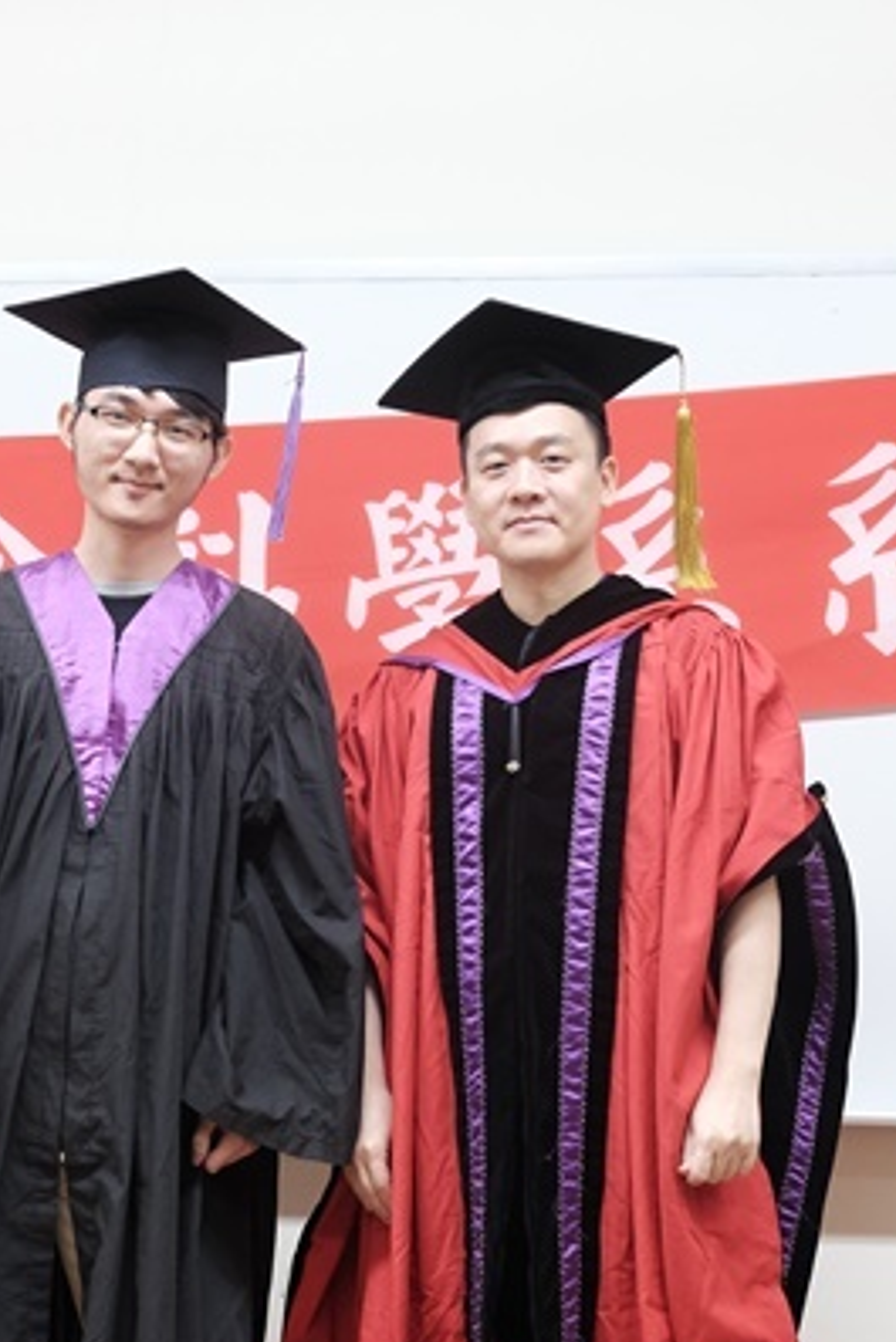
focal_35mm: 68
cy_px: 946
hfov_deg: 20.0
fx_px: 2536
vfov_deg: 29.3
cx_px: 325
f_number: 3.6
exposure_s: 1/110
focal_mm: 30.2
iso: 1600
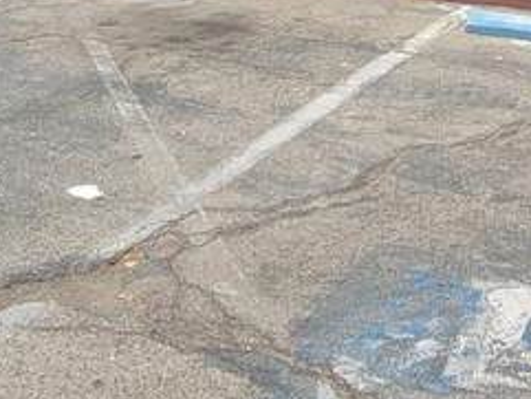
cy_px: -159
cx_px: 132
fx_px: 1059
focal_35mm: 69
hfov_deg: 27.8
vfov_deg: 19.2
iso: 50
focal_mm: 2.2
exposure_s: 1/1445
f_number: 2.2
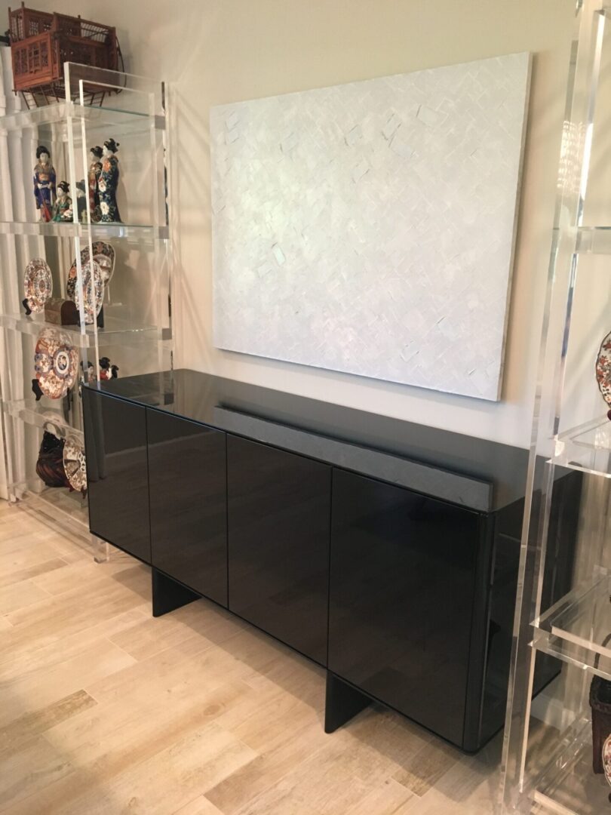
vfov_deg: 61.7
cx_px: 306
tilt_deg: -13.0
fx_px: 682
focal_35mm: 29
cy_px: 408
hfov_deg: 48.2
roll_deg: -0.6
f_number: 2.2
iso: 160
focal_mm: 4.15
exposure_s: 1/30
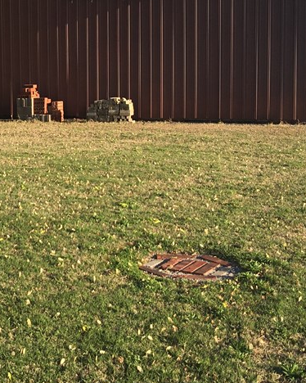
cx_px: 61
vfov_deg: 30.2
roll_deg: +1.0
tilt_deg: -2.1
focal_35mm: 62
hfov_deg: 24.2
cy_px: 118
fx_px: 702
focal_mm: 4.15
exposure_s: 1/938
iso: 25
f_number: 2.2
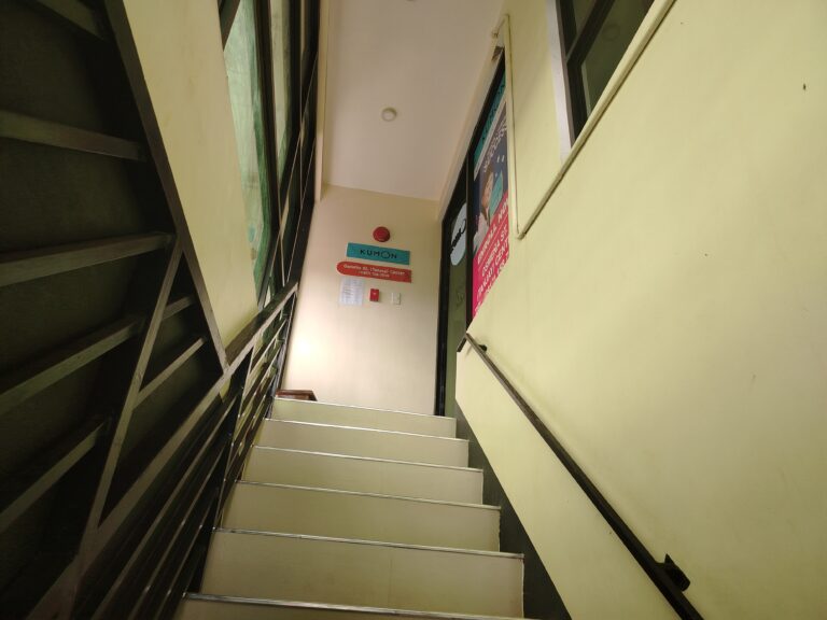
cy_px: 310
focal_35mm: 24
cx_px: 414
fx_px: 573
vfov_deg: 56.8
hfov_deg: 71.6
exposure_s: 1/100
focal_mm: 5.25
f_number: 1.75
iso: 338
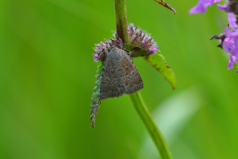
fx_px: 1834
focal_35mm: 278
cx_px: 119
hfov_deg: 7.4
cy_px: 80
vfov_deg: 5.0
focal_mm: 185
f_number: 8
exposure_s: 1/125
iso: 400
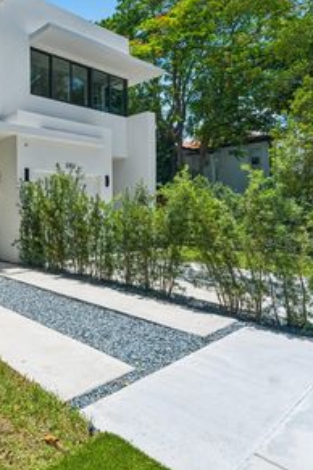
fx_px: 314
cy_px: 210
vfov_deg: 73.6
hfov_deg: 45.8
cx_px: 10
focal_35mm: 24
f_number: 14
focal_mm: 14
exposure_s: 1/160
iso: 200
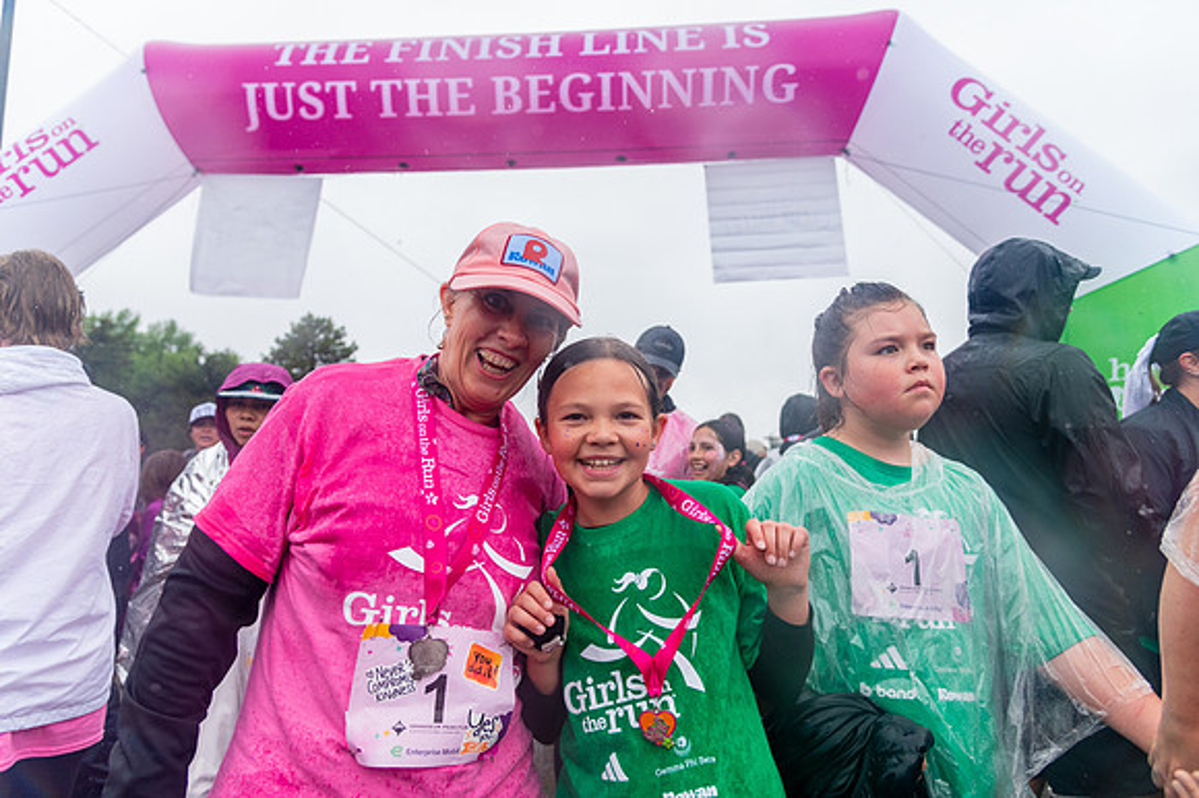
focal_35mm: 24
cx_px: 600
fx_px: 799
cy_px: 399
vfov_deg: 53.1
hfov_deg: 73.8
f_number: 4
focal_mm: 24
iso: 1600
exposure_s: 1/2000
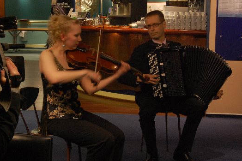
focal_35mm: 77
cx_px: 97
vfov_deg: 17.7
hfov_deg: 26.3
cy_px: 69
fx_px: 517
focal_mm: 42
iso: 1600
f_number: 11
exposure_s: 1/10
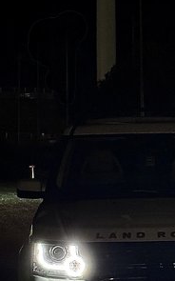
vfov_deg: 29.8
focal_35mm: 69
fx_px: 527
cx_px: 159
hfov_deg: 18.5
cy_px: 139
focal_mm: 6.76
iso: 800
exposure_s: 1/20
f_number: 1.78
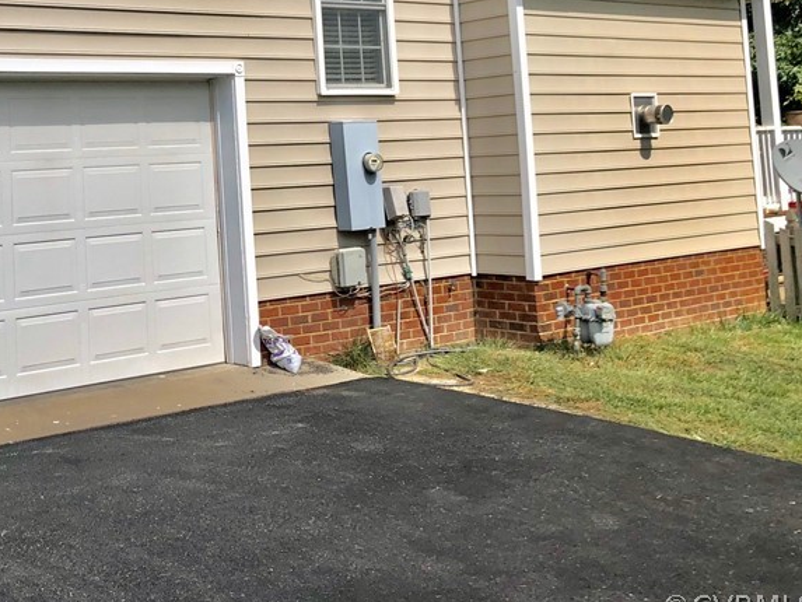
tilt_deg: +3.2
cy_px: 92
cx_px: 108
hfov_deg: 36.2
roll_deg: +2.4
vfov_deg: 28.3
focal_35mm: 50
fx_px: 1159
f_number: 1.8
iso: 20
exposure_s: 1/2000
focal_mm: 4
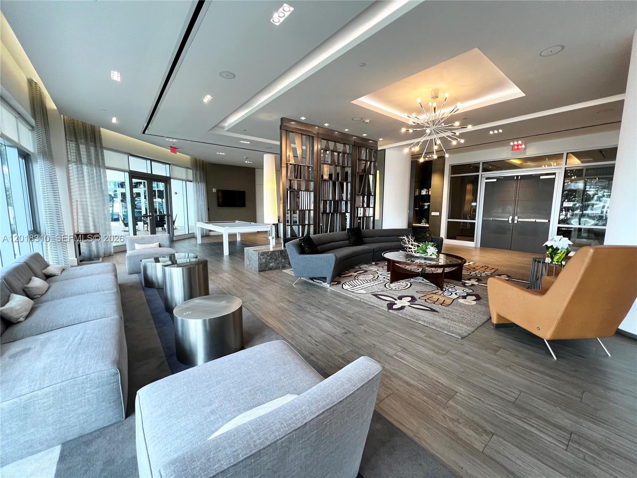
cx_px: 318
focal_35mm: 13
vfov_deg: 89.9
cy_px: 239
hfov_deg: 106.2
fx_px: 239
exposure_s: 1/120
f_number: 1.8
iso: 250
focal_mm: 1.57
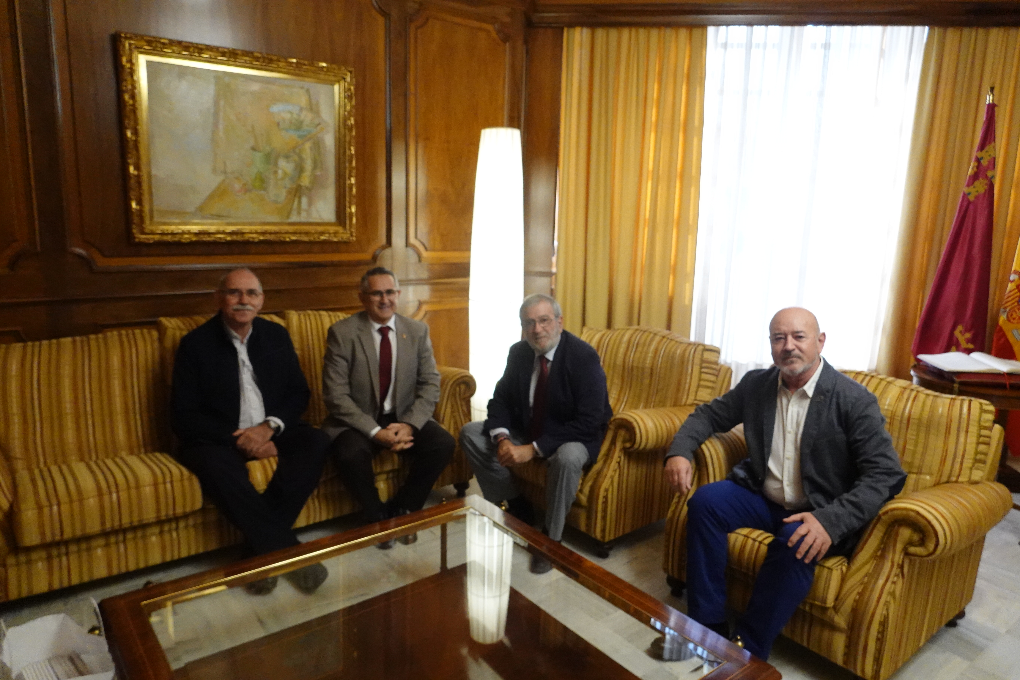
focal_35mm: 24
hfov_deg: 73.7
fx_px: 680
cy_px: 340
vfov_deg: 53.1
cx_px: 510
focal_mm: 9
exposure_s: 1/400
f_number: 2.8
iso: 2000
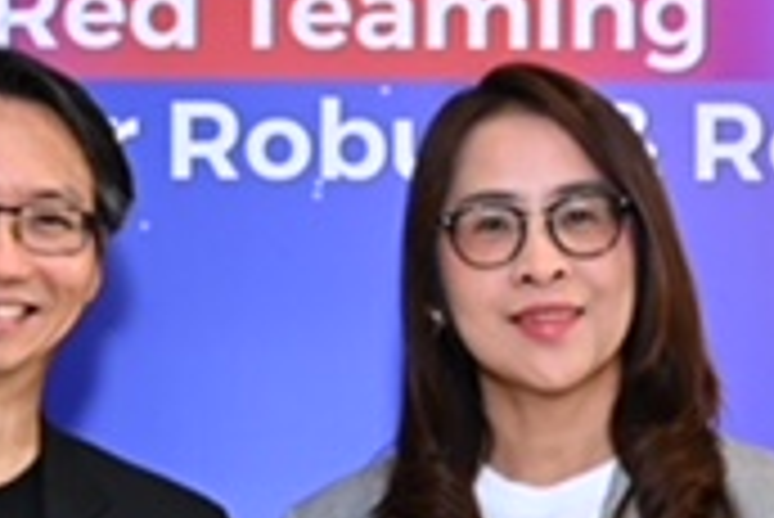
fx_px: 3120
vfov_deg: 9.3
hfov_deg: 14.1
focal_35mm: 145
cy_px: 689
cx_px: 297
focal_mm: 39
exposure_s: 1/125
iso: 1000
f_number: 4
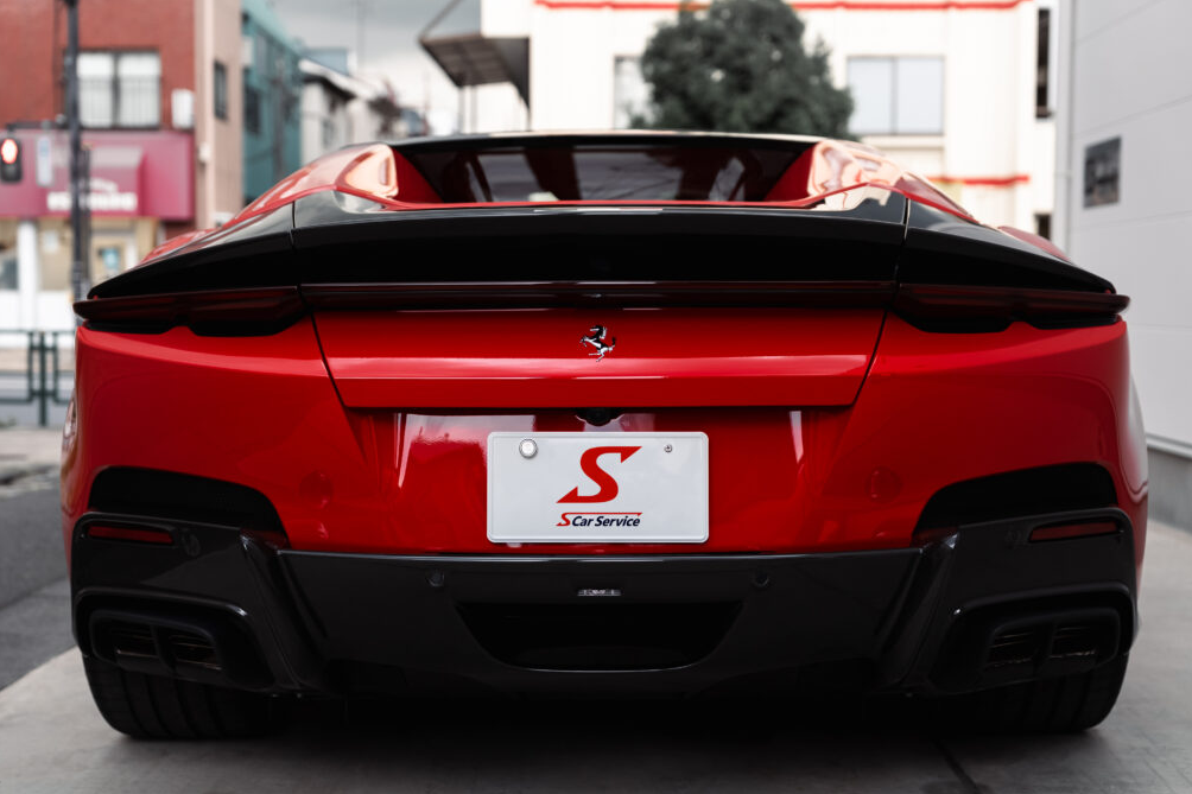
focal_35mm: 50
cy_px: 405
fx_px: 1655
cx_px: 596
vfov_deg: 27.0
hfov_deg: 39.6
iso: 640
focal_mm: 49
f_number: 2.8
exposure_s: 1/125
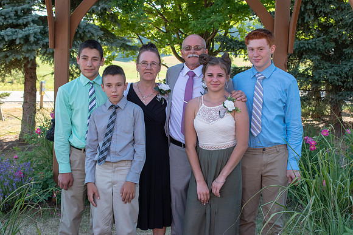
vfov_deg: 23.8
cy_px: 118
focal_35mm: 57
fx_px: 559
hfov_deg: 35.0
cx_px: 176
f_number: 7.1
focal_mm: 38
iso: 400
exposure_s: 1/200
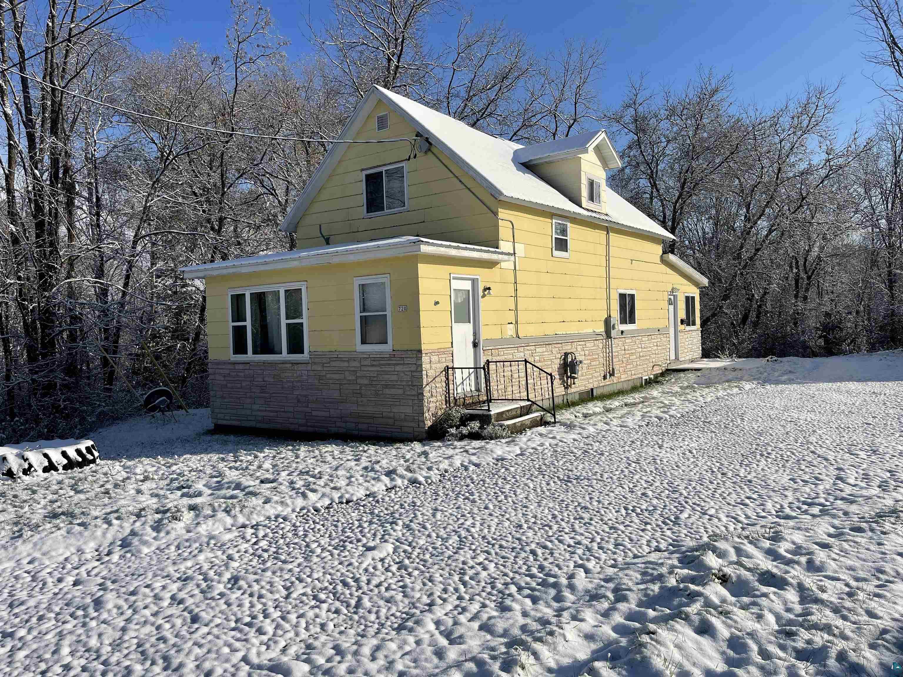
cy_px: 338
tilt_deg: -0.8
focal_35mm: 26
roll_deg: +1.8
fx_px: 678
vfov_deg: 53.1
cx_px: 452
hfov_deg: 67.3
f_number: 1.6
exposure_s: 1/6579
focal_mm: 5.1
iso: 32
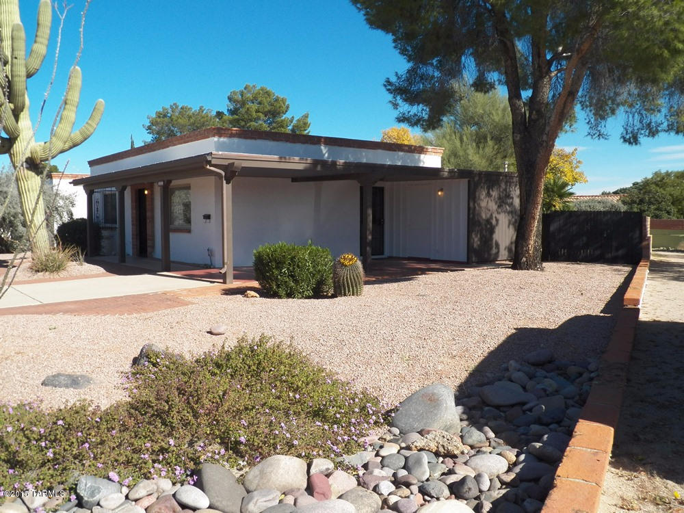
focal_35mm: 31
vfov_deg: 45.4
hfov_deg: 58.4
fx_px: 613
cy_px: 256
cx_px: 342
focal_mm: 5.5
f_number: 4
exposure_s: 1/1000
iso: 125
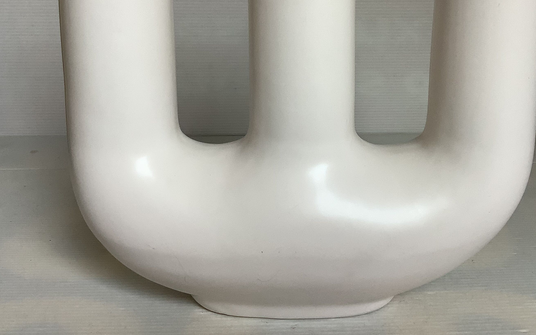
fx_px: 599
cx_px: 301
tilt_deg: -16.9
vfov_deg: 31.1
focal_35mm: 41
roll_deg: +0.4
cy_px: 120
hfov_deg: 48.1
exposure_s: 1/100
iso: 50
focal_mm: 3.3
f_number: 2.4
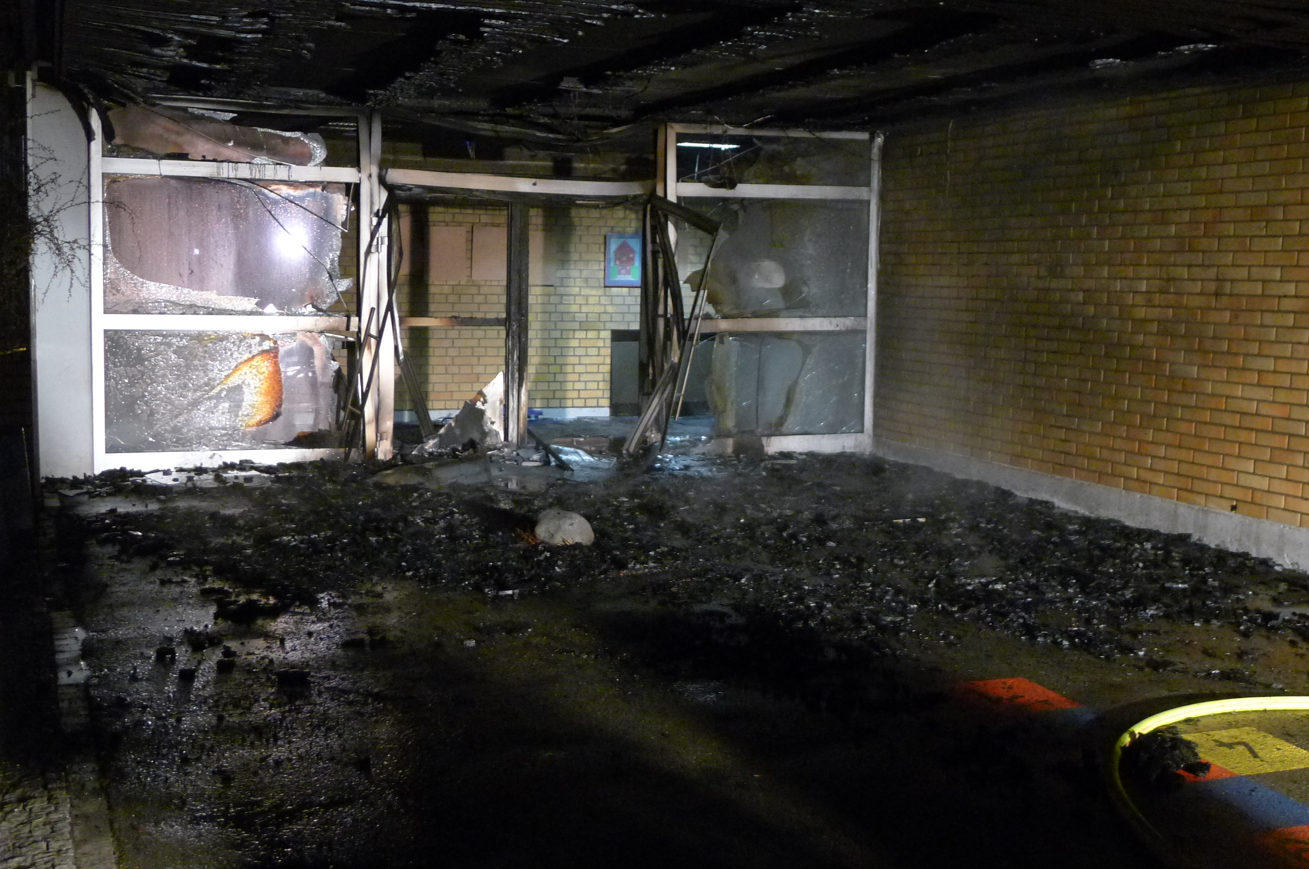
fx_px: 1562
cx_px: 654
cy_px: 434
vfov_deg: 31.1
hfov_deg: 45.5
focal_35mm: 43
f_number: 2.5
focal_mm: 9.2
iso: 800
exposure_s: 1/15
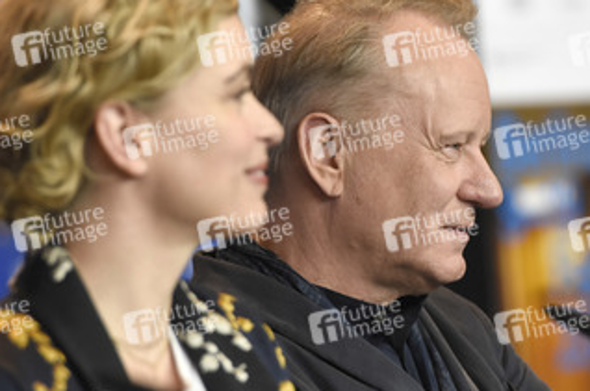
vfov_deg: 3.2
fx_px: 6971
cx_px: 381
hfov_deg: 4.8
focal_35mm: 426
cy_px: 183
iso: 1250
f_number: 4
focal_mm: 200
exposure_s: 1/400
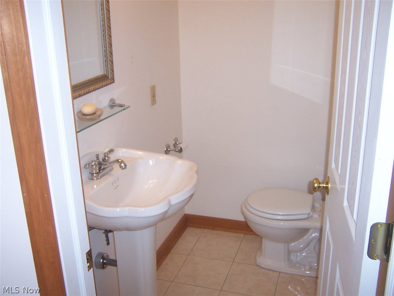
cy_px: 148
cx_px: 197
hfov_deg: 51.4
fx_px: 410
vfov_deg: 39.7
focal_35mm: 36
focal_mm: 5.6
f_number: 2.8
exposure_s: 1/60
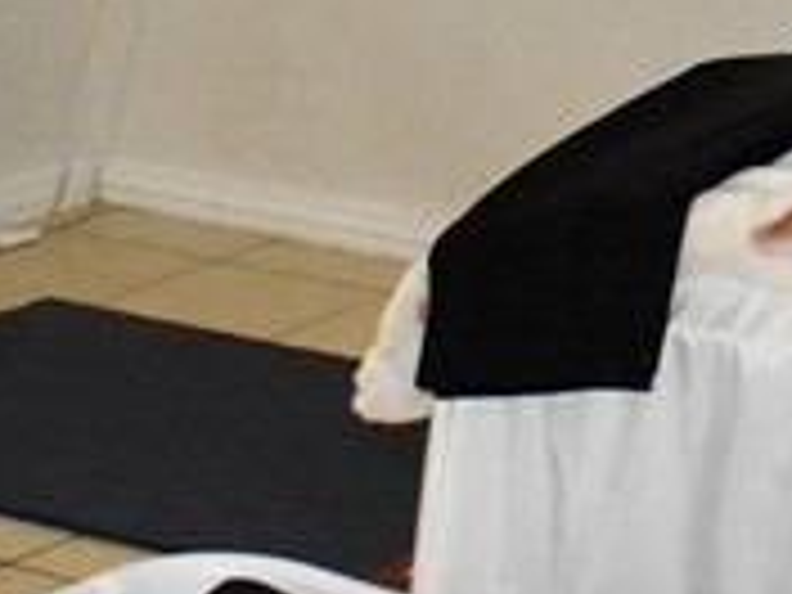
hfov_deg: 11.6
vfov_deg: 9.1
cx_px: 1346
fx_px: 3661
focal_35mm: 160
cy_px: -256
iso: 3200
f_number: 3.5
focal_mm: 18
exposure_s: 1/60
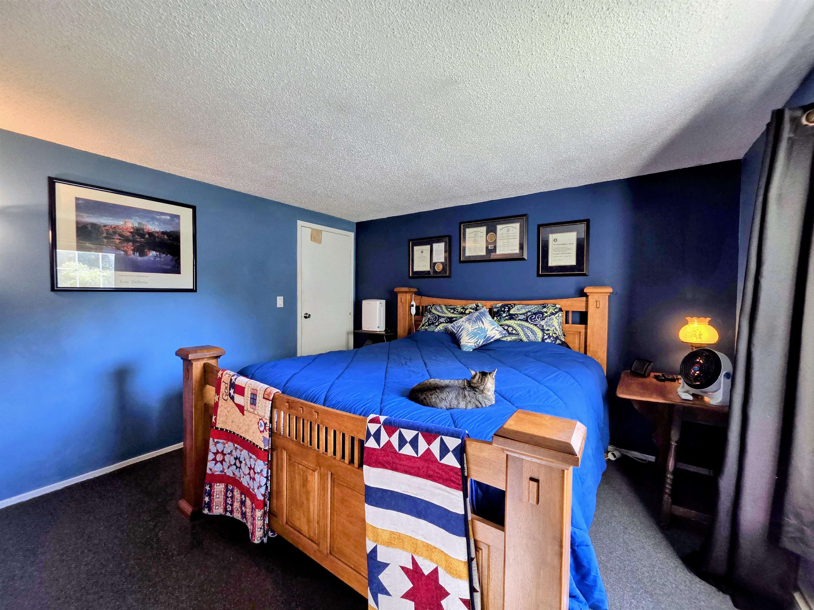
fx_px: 306
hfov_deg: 106.2
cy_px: 305
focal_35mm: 13
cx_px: 407
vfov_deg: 89.9
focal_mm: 2.2
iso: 80
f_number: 1.9
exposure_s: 1/120
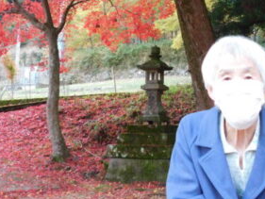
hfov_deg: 30.0
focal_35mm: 64
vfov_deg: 22.2
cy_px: 8
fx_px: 490
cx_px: 181
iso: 125
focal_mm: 5.3
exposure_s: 1/40
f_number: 3.2
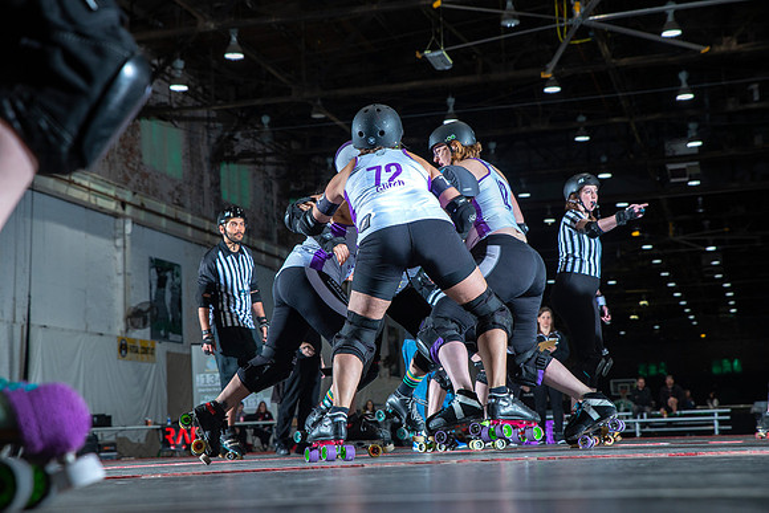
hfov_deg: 28.8
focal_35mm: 70
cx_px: 384
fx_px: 1496
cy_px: 256
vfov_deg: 19.5
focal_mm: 70
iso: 800
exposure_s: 1/160
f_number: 7.1
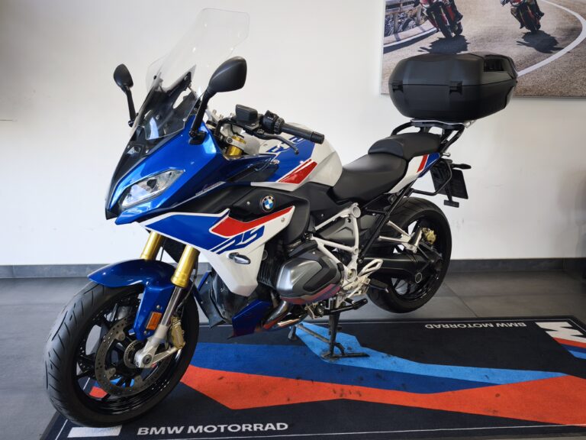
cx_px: 293
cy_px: 220
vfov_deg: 44.2
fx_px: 542
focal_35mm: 32
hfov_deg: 56.8
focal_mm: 6.57
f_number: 1.6
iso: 64
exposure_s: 1/100
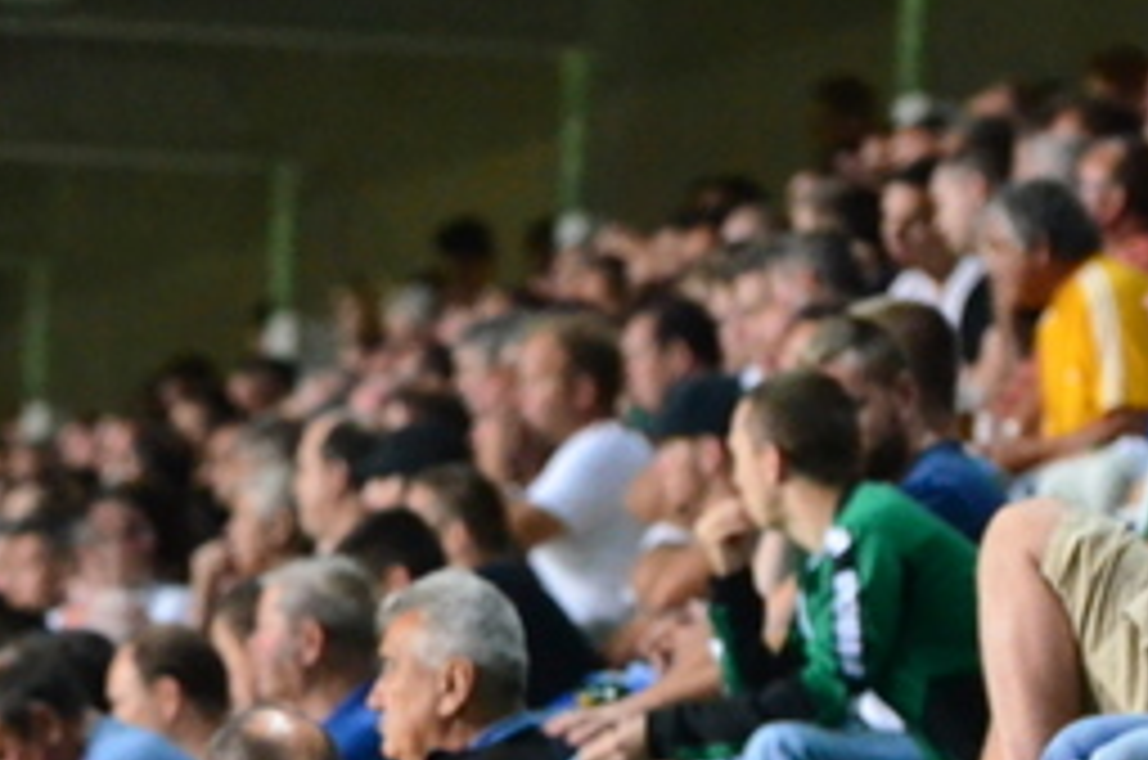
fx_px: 23189
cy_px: 1039
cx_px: -347
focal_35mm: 729
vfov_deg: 1.9
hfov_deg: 2.8
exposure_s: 1/125
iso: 4000
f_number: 4.8
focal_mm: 155
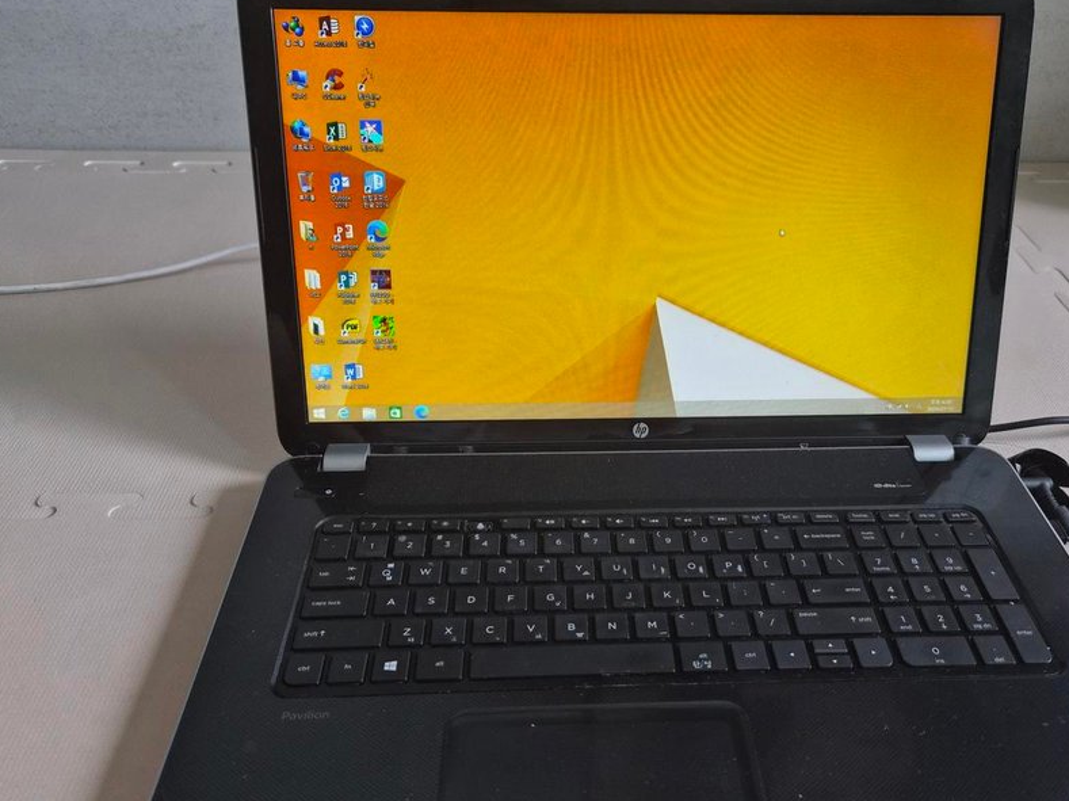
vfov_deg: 49.5
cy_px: 468
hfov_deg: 63.3
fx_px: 864
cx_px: 598
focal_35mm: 28
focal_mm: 5.4
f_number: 1.8
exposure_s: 1/120
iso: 160
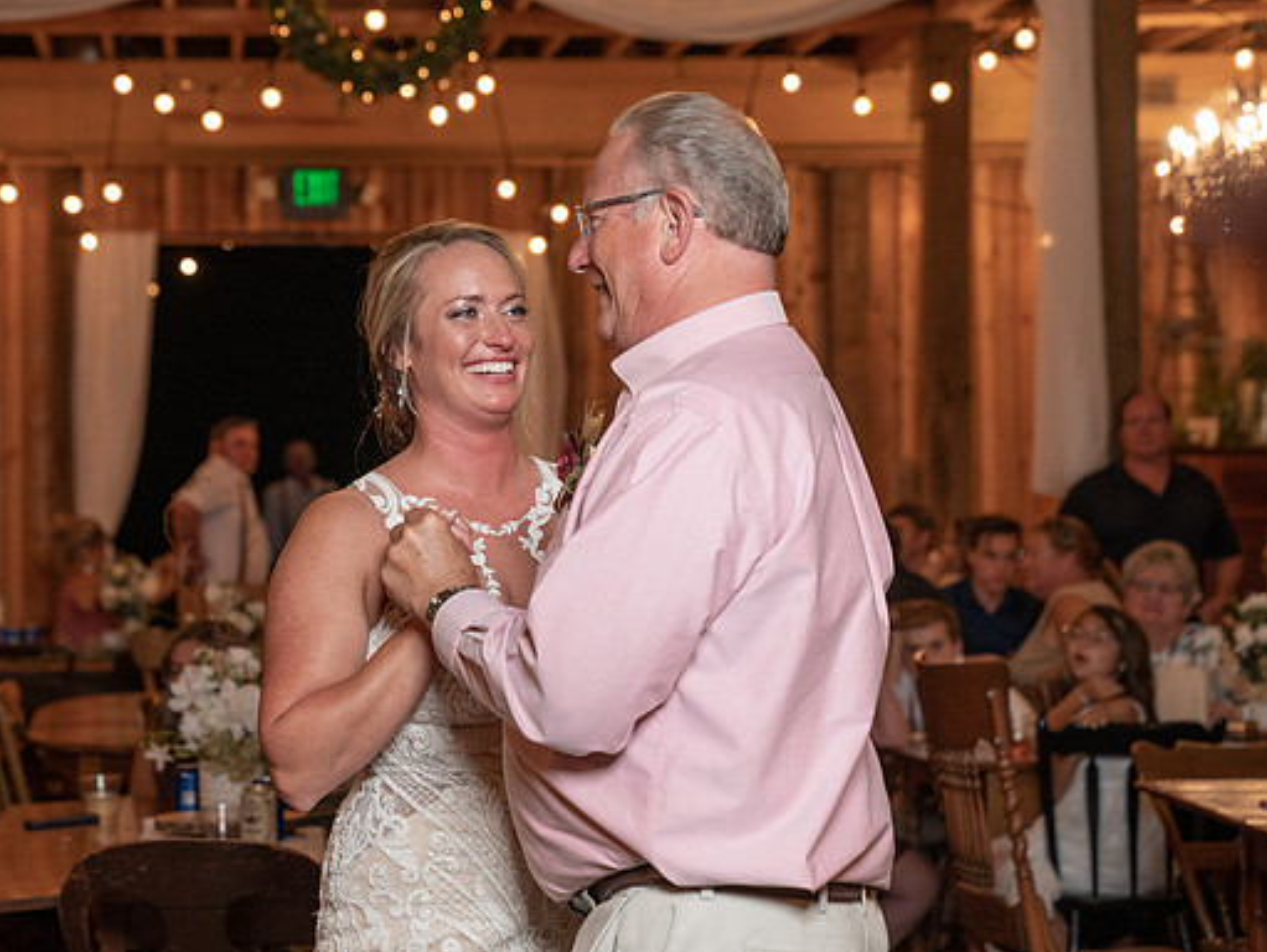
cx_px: 414
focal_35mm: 92
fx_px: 3370
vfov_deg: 16.1
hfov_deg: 21.2
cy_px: 419
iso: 2000
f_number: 4
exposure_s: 1/200
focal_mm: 70
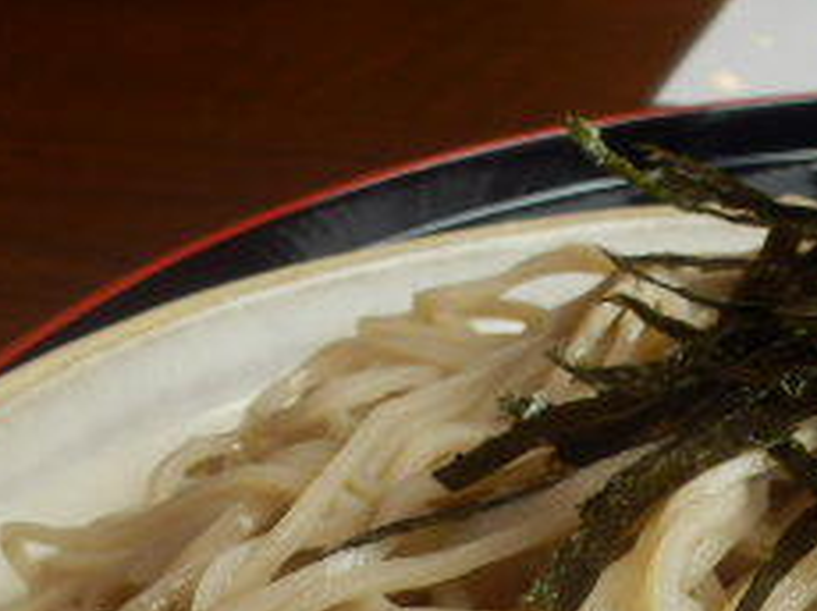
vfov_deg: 15.2
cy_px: 821
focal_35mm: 92
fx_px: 2169
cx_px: 920
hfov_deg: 20.3
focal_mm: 5.9
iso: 80
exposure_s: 1/100
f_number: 3.7
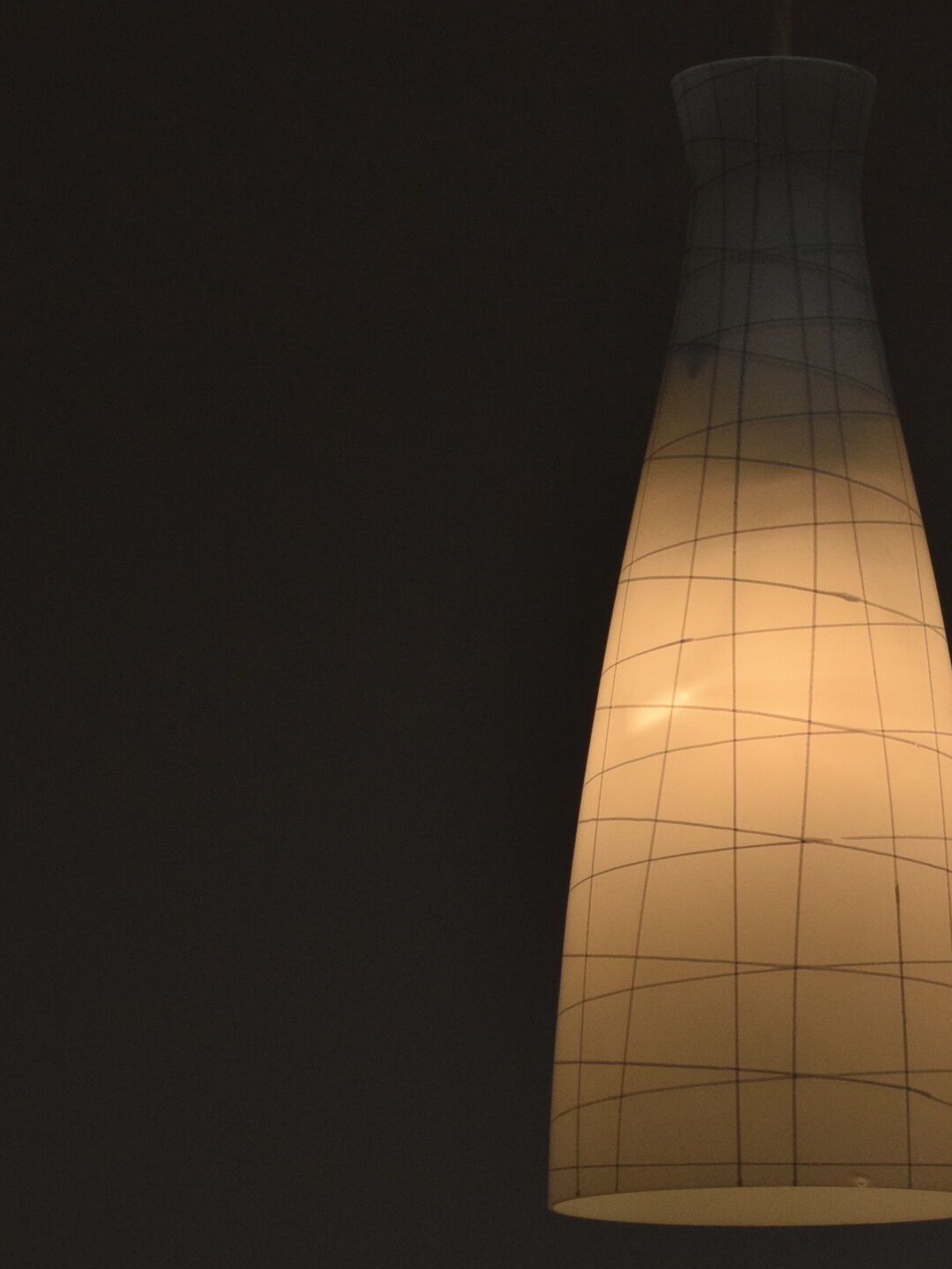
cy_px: 697
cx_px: 836
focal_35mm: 166
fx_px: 6088
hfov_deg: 8.9
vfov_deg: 11.9
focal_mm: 55
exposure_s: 1/800
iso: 1600
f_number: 14
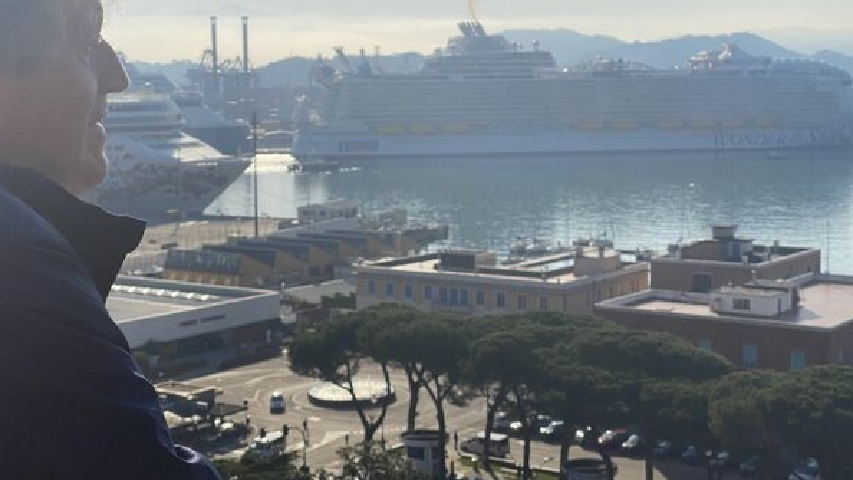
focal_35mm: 61
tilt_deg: -4.6
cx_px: 395
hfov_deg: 34.3
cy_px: 208
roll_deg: -0.1
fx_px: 1380
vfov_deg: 19.7
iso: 25
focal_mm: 6
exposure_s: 1/4785
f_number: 2
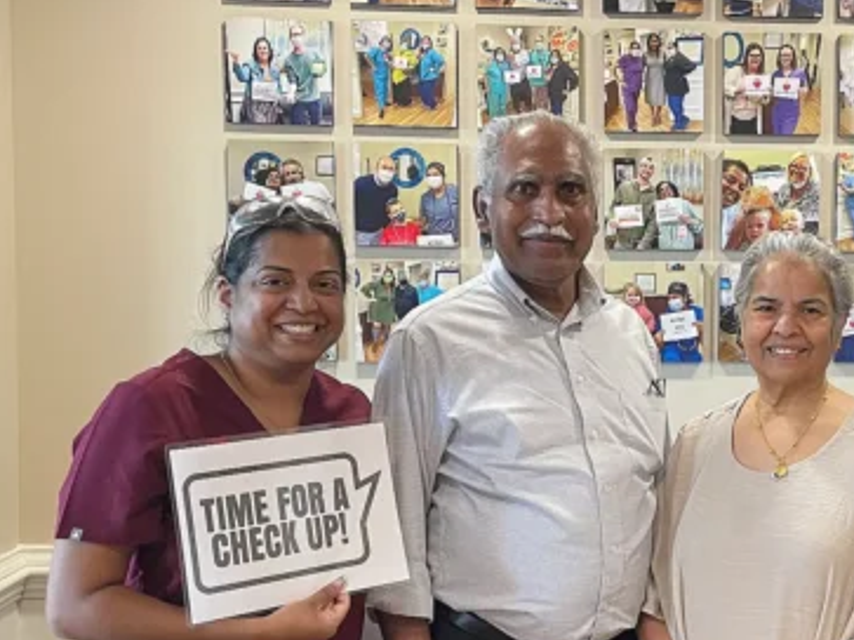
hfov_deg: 33.9
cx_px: 685
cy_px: 388
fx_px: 1356
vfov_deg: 26.5
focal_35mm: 55
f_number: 1.6
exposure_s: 1/60
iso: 100
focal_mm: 4.2
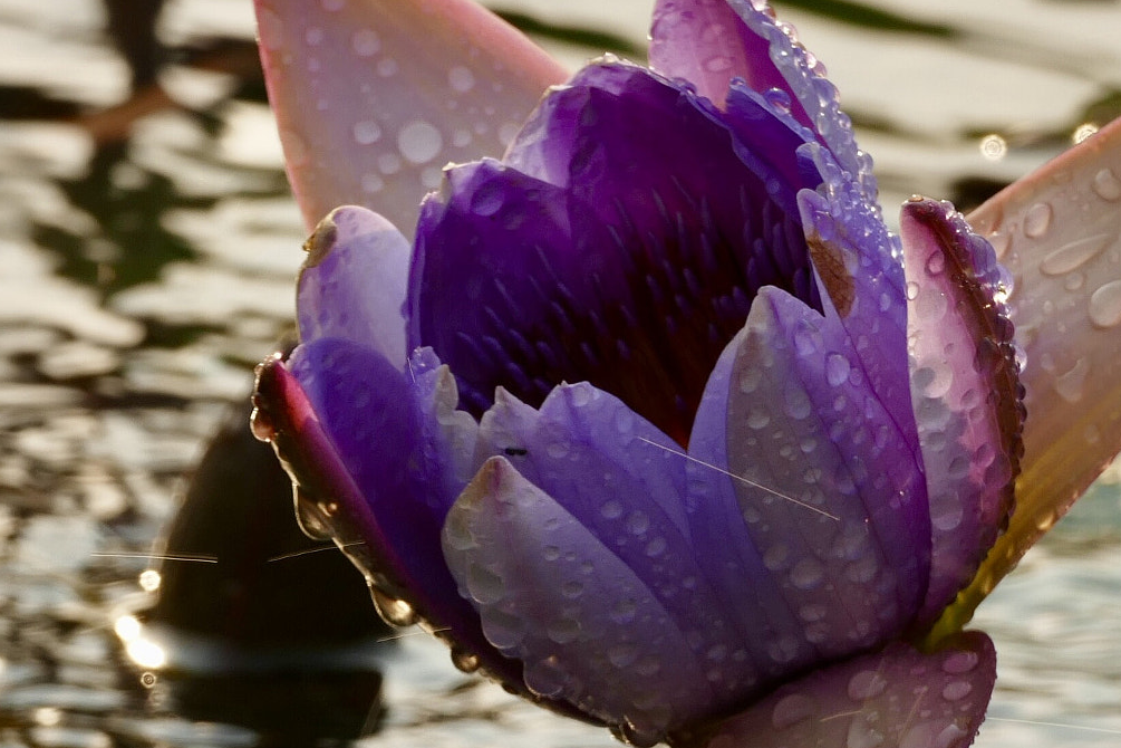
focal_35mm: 637
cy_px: 431
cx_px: 583
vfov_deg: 2.2
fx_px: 19834
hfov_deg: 3.2
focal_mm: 145.95
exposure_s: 1/125
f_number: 8
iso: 125
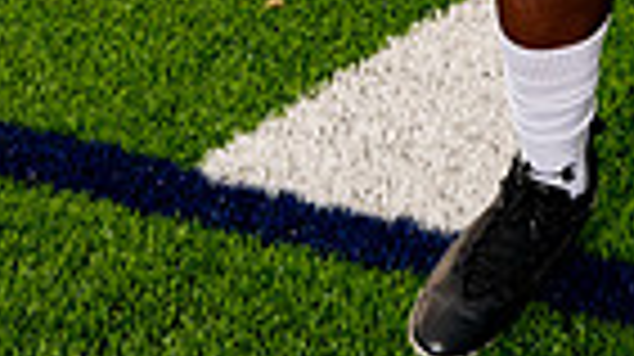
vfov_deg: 9.1
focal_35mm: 114
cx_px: 589
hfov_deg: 18.4
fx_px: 1915
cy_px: -595
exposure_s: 1/250
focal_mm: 34
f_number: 4.5
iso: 100
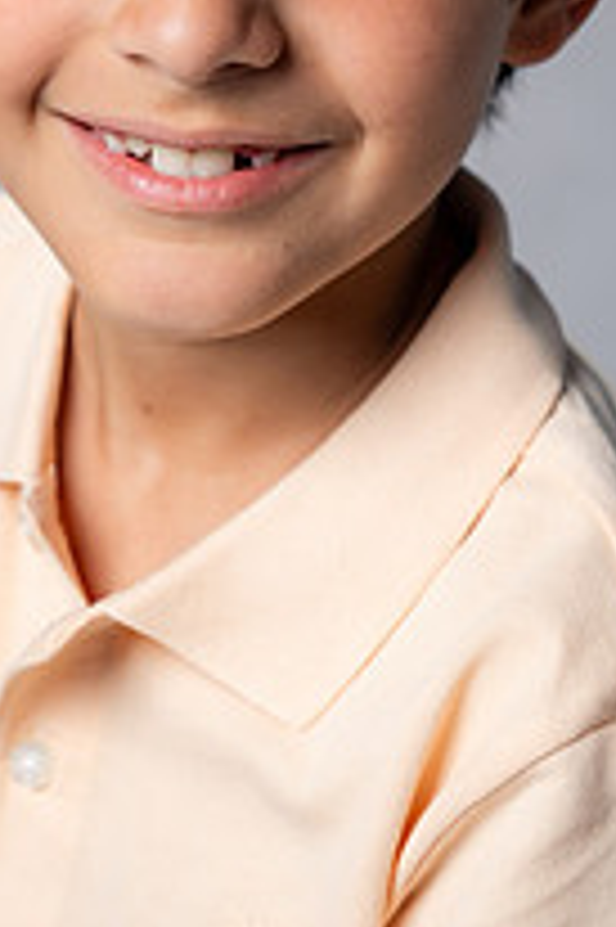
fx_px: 3933
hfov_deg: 9.0
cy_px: 108
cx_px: 270
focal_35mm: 153
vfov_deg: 13.3
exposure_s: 1/200
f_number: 5.6
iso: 400
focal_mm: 70
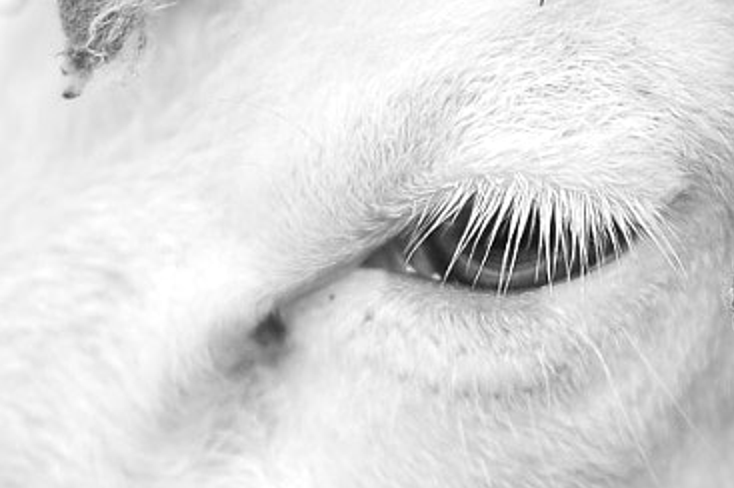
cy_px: 419
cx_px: 448
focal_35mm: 196
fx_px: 3993
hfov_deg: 10.5
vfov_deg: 7.0
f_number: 2
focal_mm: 30
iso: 100
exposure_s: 1/1250
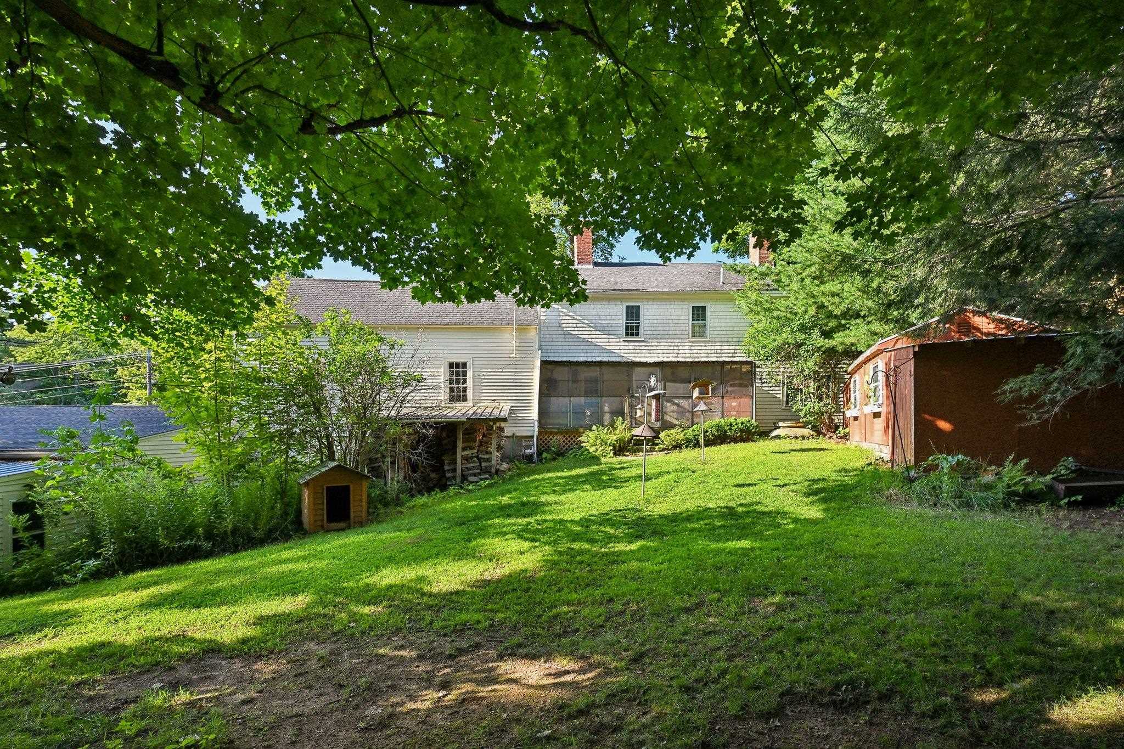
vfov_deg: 73.7
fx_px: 499
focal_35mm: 16
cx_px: 562
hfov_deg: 96.7
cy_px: 374
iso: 400
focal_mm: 16
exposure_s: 1/200
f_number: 8
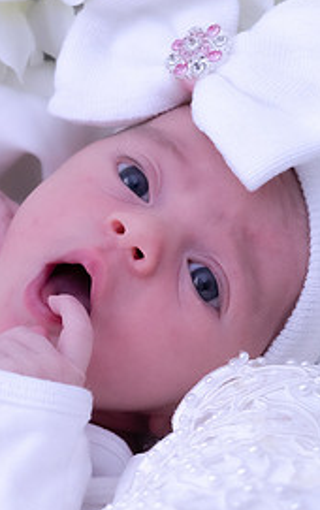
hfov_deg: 9.8
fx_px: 1865
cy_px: 272
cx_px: 36
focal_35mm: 134
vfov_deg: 15.6
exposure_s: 1/125
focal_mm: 50
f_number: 5.6
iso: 1600
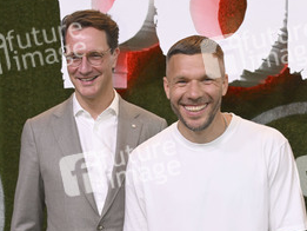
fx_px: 719
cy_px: 227
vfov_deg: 17.8
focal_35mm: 81
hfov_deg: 24.1
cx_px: 154
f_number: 5
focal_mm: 55
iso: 1600
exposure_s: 1/250
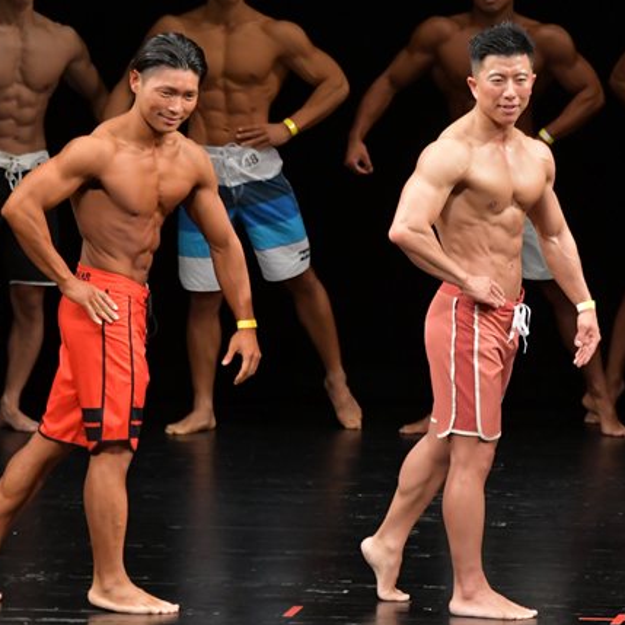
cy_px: 306
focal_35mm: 437
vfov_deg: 4.0
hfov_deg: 4.0
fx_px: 8927
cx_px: 541
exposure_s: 1/400
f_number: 5.6
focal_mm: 190
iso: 3200
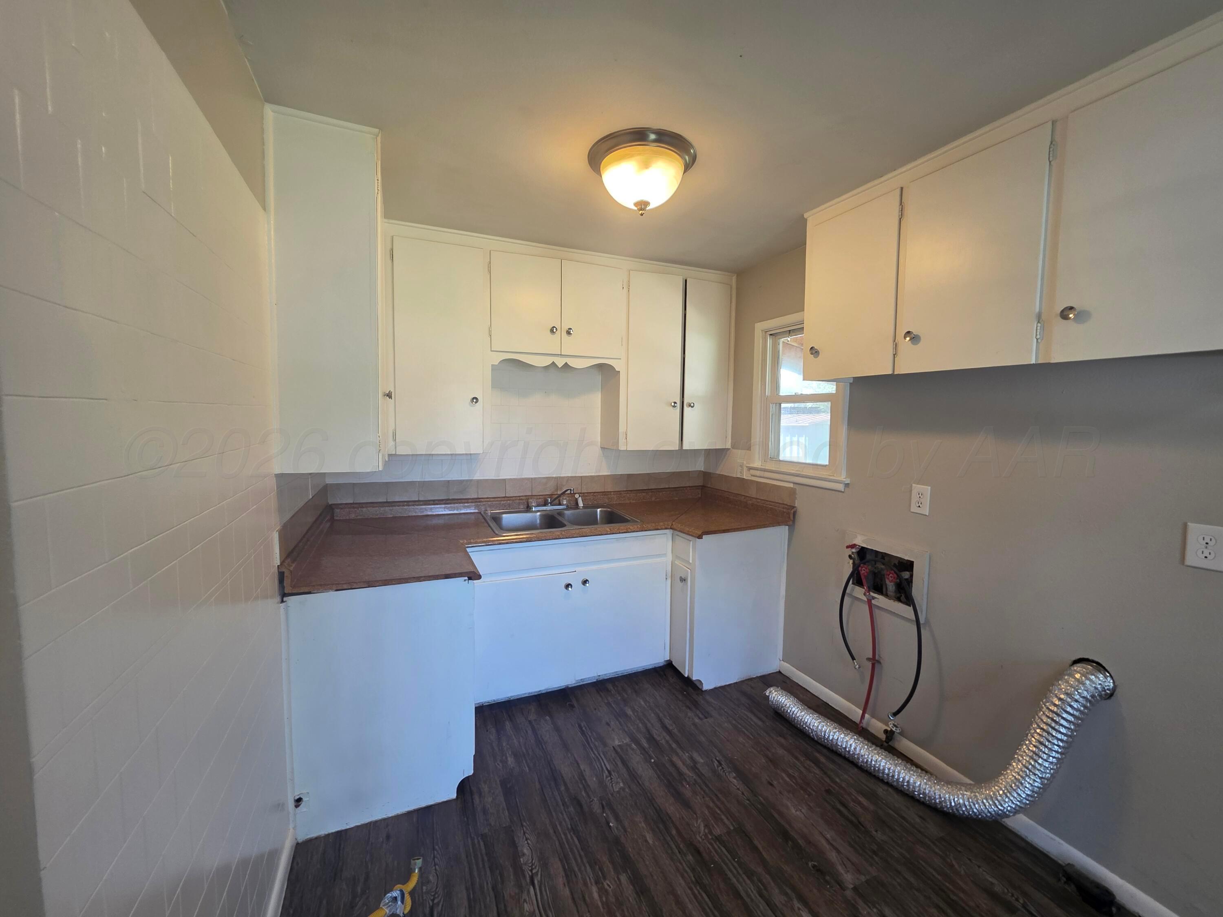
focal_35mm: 13
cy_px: 458
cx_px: 612
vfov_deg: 89.9
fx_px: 459
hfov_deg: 106.2
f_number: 1.9
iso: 160
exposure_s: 1/60
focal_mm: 2.2
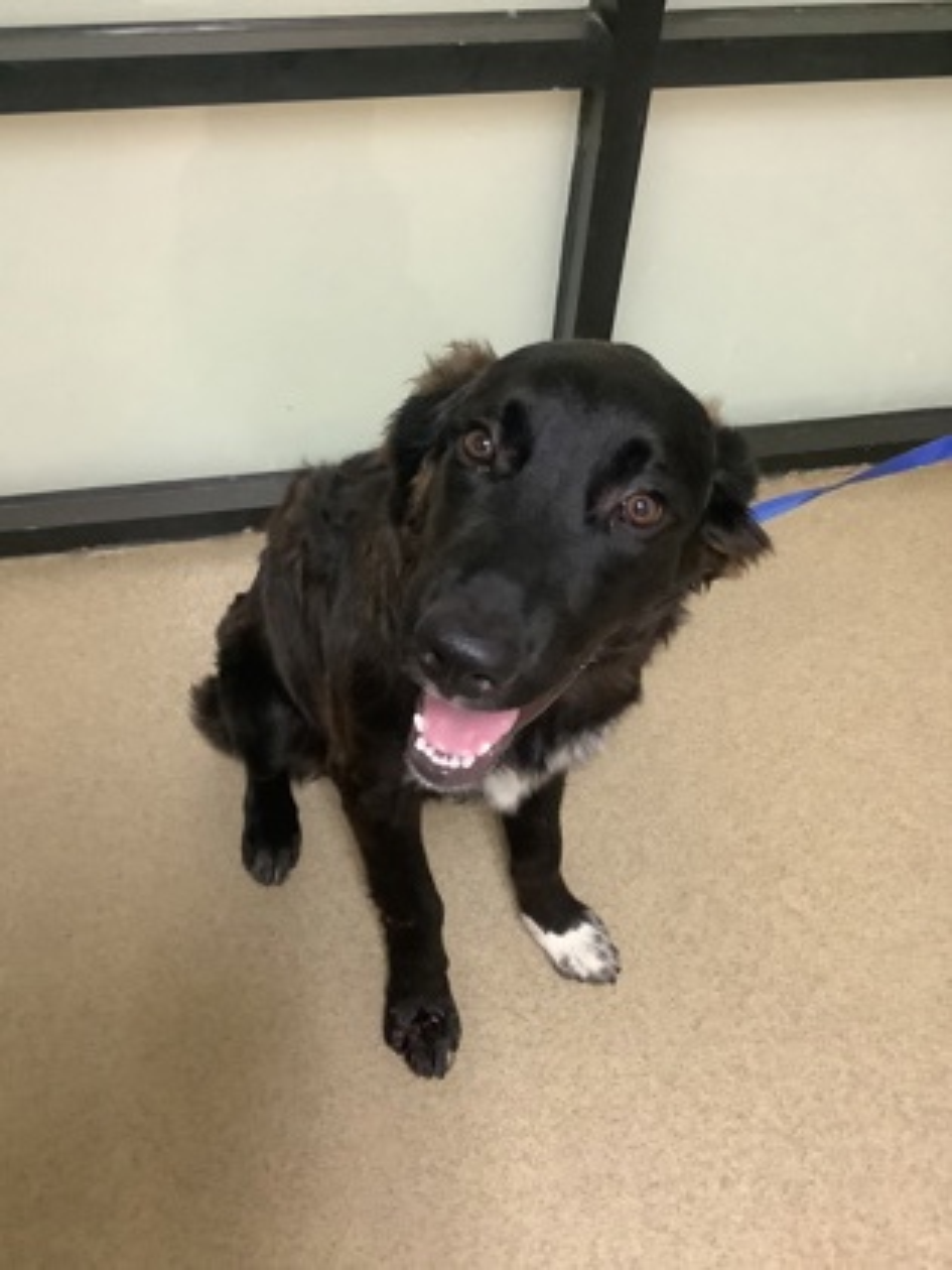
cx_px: 476
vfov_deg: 58.4
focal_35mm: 31
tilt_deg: -48.4
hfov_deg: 45.4
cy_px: 635
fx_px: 1137
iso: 640
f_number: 2.4
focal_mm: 3.3
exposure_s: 1/24
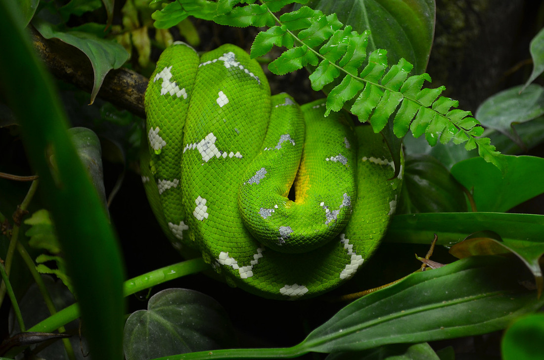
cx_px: 272
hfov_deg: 24.7
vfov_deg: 16.5
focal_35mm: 82
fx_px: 1244
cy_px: 180
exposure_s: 1/50
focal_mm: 55
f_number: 5.6
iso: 360
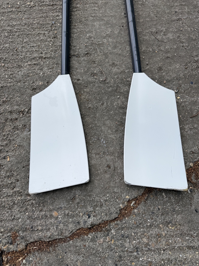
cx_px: 100
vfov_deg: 71.6
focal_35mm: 24
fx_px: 184
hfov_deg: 56.8
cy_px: 133
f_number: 1.78
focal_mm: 6.76
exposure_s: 1/1653
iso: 80
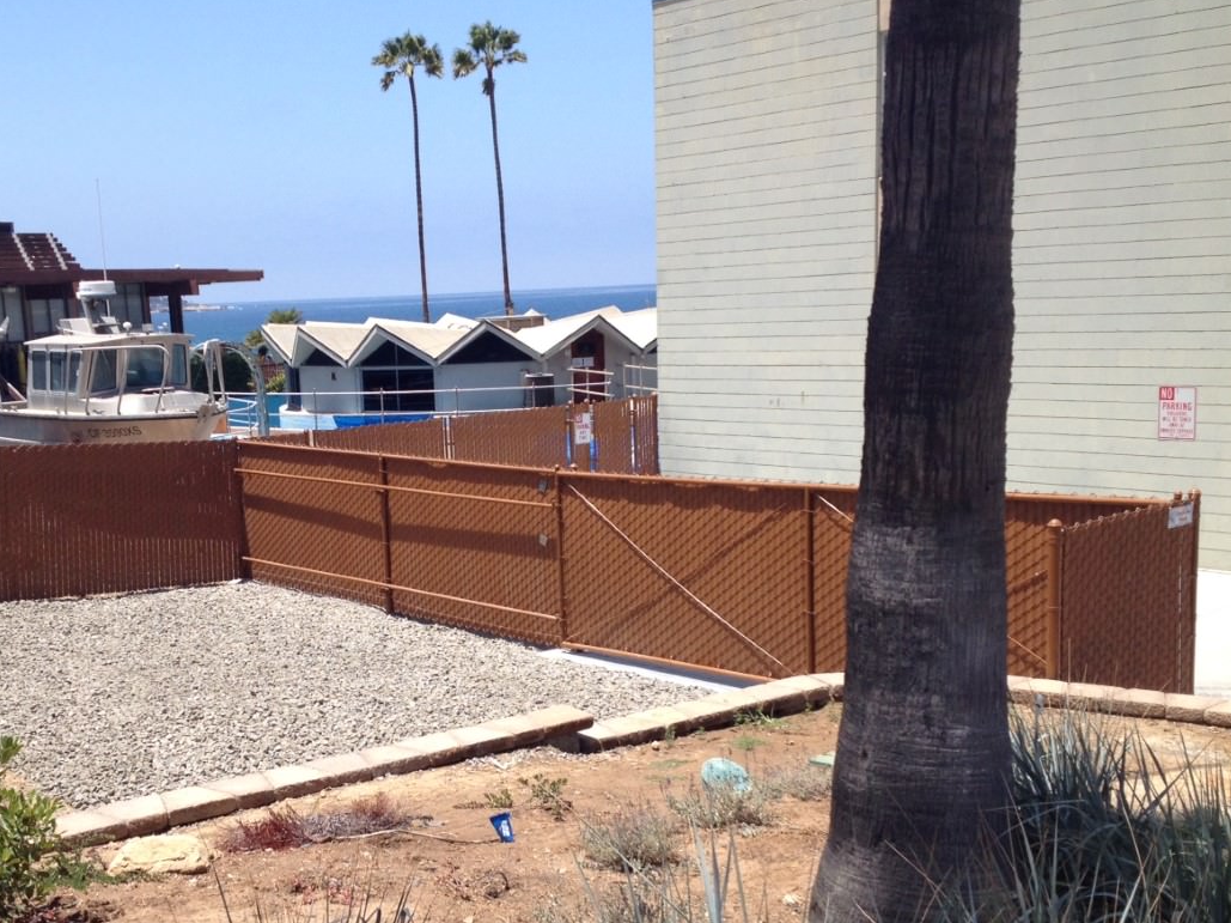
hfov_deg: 38.7
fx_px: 1742
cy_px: 555
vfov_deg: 29.6
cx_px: 475
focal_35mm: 49
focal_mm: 4.28
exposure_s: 1/1381
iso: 50
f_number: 2.4
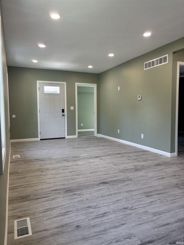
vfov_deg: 67.3
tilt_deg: -3.2
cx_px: 92
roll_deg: +0.0
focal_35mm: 26
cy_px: 122
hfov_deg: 53.0
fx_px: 184
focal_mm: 5.96
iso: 100
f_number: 1.6
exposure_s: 1/120
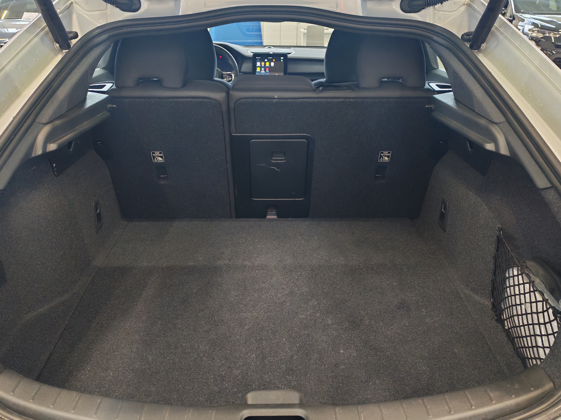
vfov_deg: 42.9
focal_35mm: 33
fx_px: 535
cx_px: 280
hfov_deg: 55.4
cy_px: 210
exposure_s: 1/100
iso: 1378
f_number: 1.9
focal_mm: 6.12
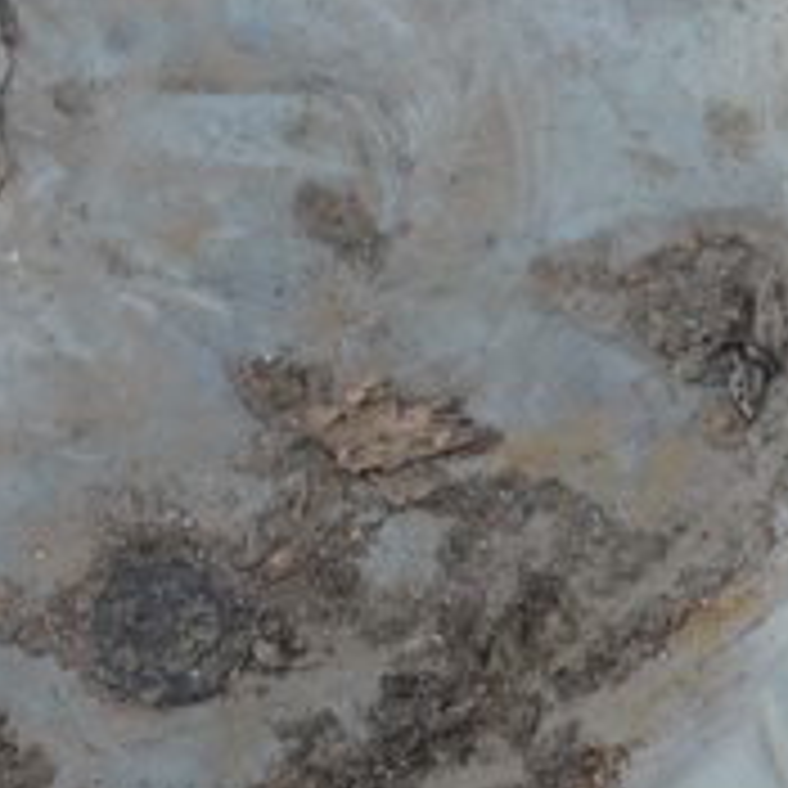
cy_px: -389
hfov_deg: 11.5
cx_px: -90
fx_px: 3837
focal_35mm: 149
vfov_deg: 11.3
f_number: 5.6
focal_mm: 20
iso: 140
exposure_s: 1/125
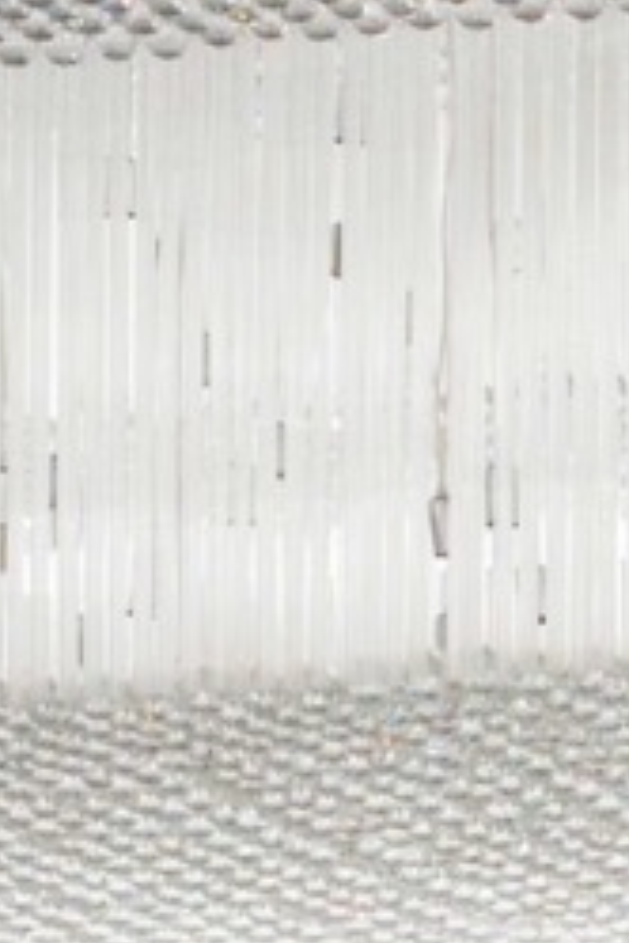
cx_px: 1923
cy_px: 2685
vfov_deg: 5.5
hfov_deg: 3.8
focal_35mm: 354
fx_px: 9277
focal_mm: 55
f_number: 5.6
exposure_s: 1/200
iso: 3200
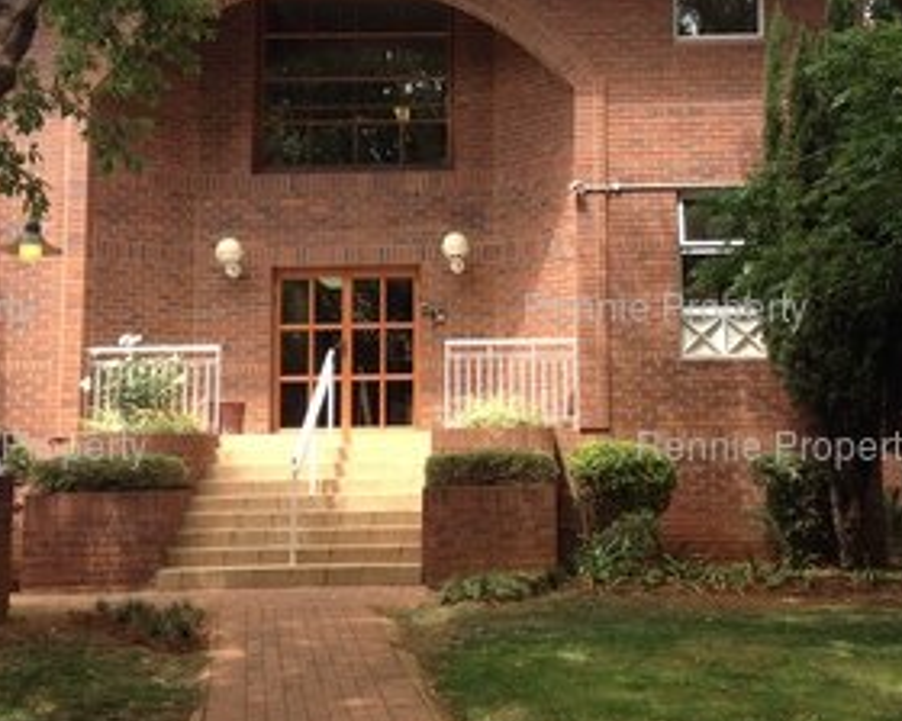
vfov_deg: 24.9
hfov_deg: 30.9
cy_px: 285
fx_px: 1628
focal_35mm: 61
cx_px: 522
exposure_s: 1/223
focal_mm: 4.28
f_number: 2.4
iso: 50
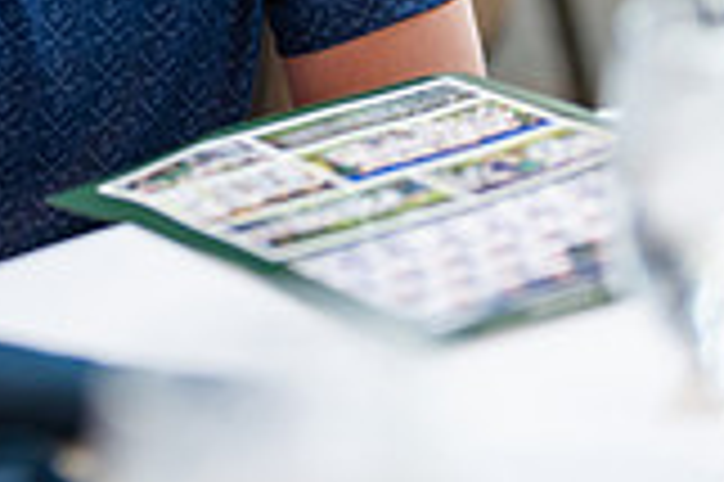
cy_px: -295
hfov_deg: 11.2
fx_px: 3656
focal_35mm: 182
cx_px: -23
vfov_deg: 7.4
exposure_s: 1/320
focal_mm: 50
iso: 250
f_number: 1.2
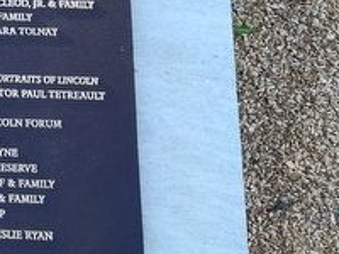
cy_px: -15
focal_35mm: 92
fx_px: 901
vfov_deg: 15.7
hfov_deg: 18.7
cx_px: -180
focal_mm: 5.56
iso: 115
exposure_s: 1/120
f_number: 1.8
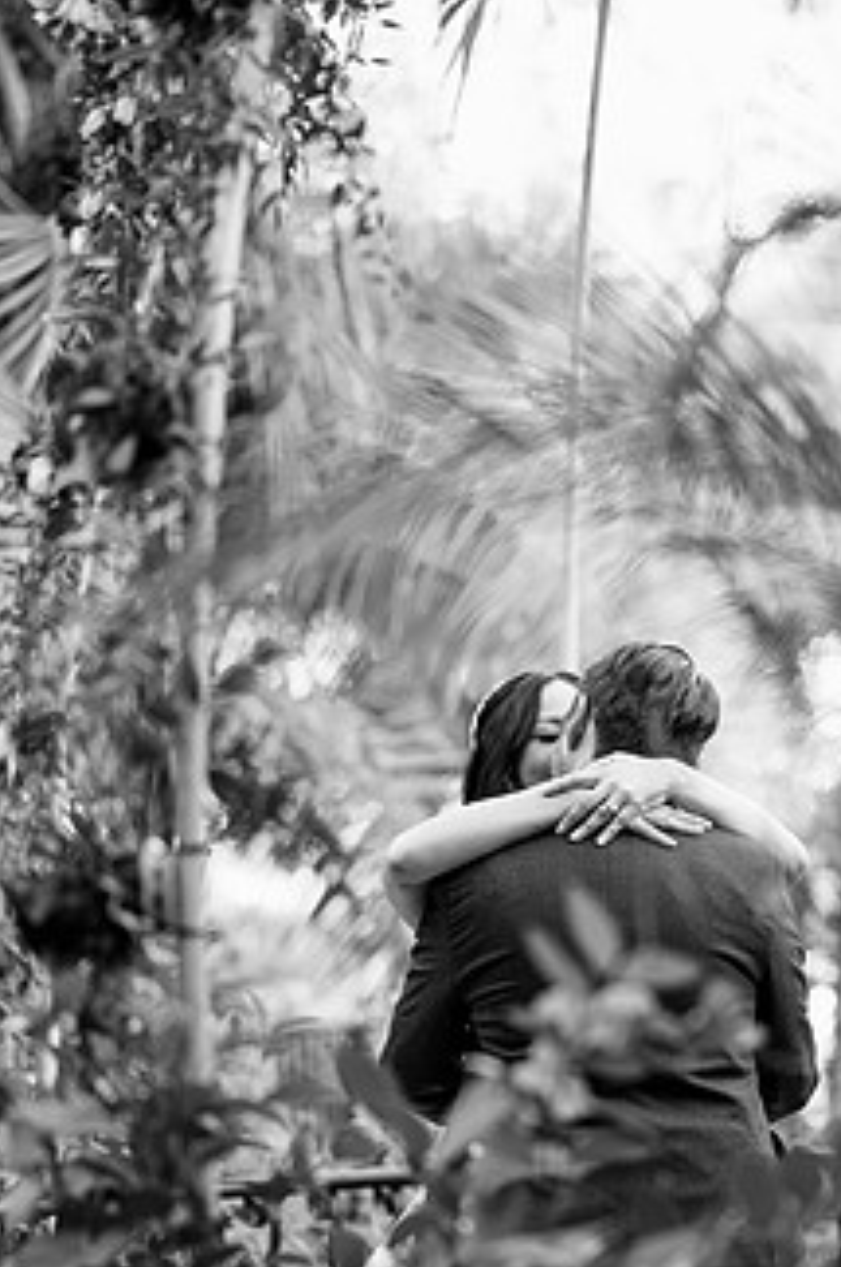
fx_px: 4148
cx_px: 553
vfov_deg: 17.4
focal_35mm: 118
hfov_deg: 11.6
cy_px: 712
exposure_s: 1/250
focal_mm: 85
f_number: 2
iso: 200
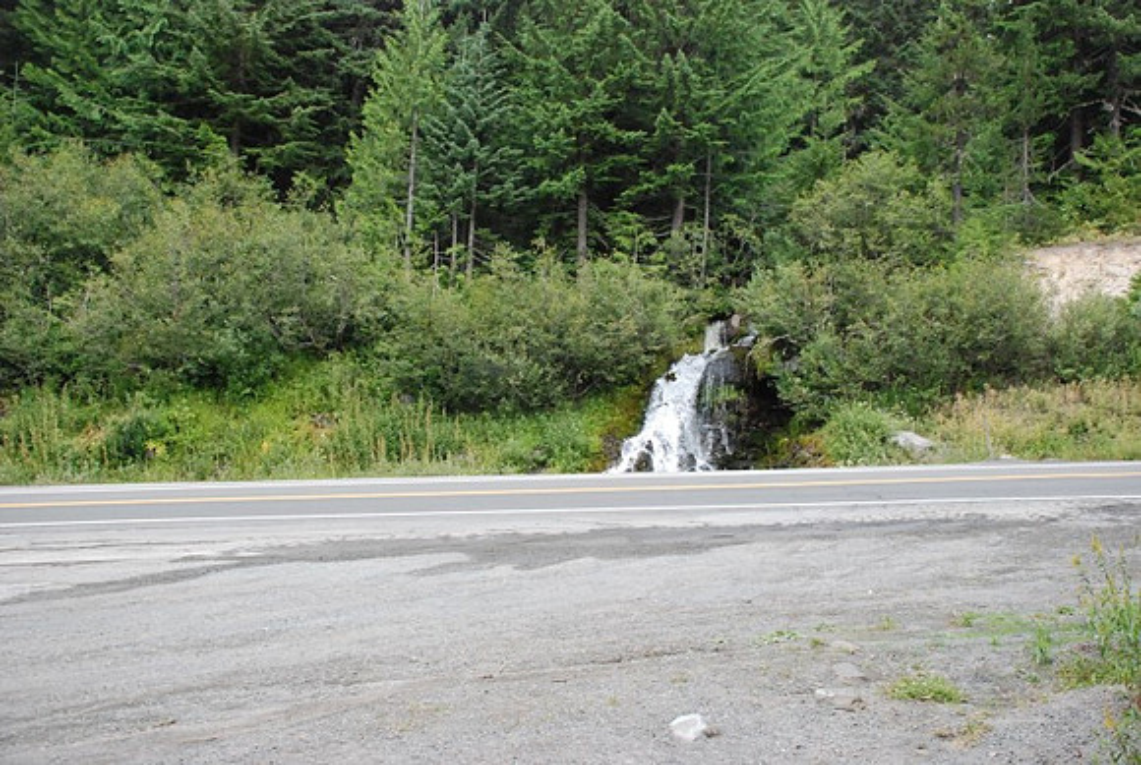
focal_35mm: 33
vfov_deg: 40.1
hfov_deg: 57.1
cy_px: 382
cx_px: 570
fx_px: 1048
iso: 1600
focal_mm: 22
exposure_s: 1/800
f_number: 4
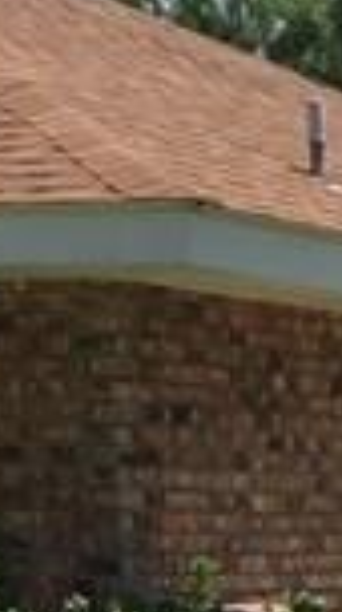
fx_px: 3449
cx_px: 841
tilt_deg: -8.6
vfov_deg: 9.6
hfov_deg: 5.5
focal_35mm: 213
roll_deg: -1.9
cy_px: 1091
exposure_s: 1/1412
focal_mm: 4.15
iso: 32
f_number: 2.2
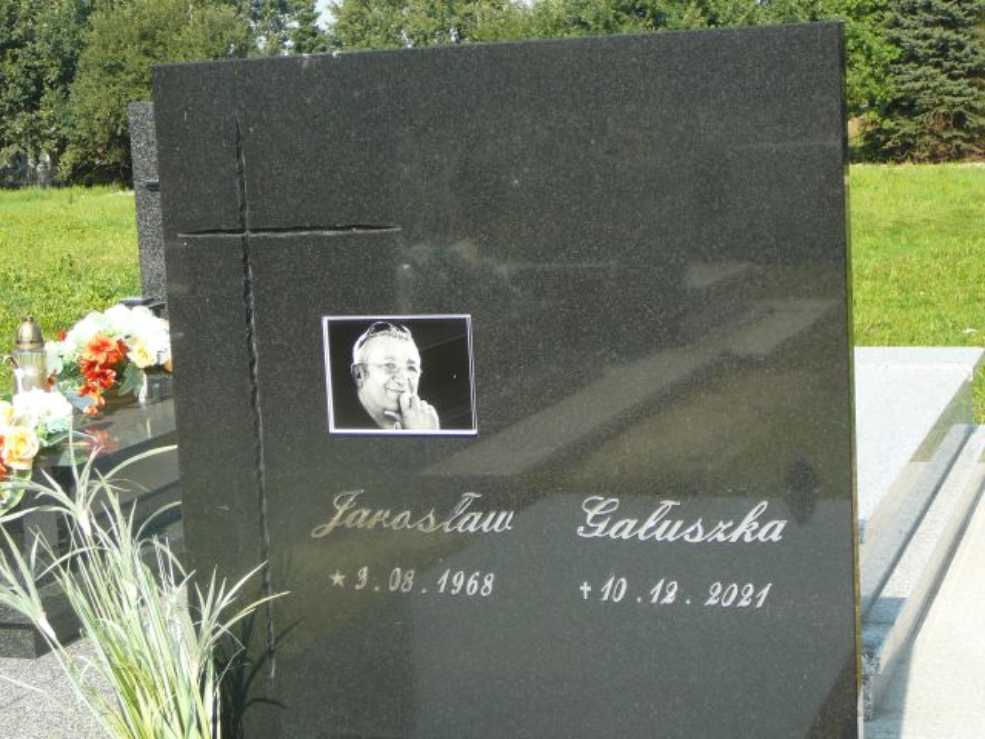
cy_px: 370
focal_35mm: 65
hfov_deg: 29.8
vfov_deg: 22.6
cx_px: 492
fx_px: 1850
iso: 80
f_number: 3.6
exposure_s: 1/400
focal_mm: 9.7
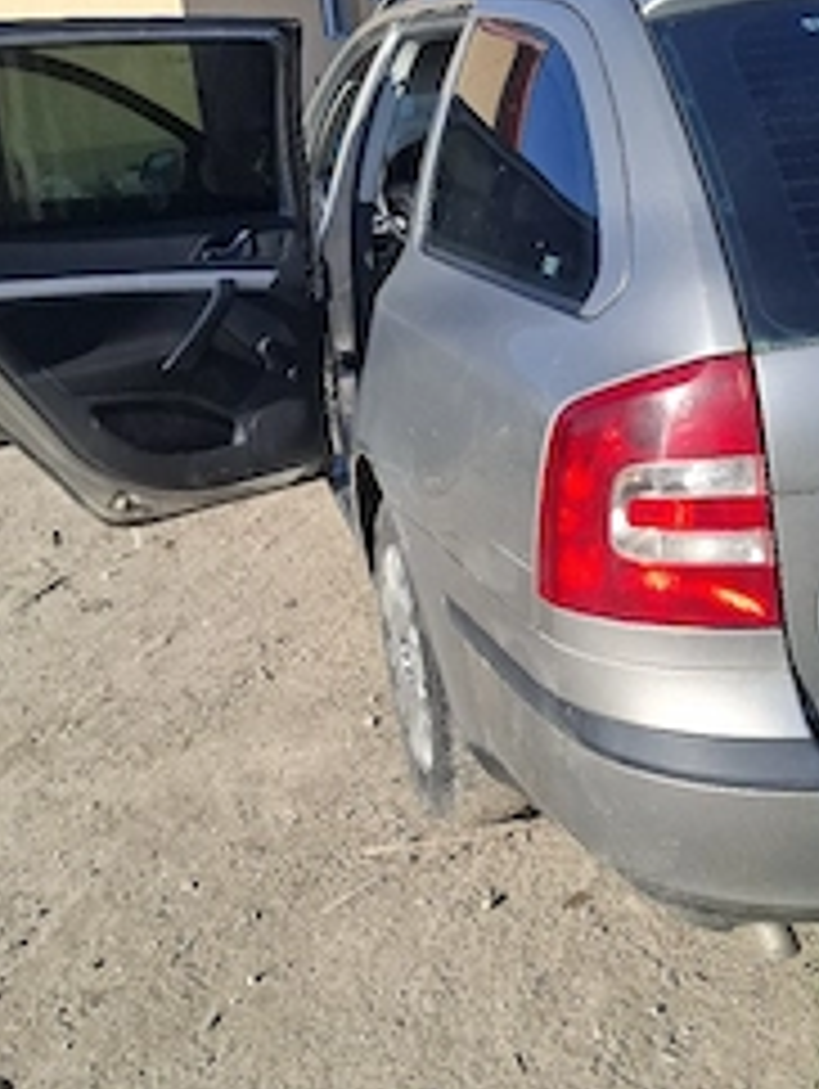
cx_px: 522
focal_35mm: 38
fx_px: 1197
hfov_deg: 37.5
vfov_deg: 48.9
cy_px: 526
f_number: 1.8
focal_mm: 5.54
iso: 50
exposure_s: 1/1667
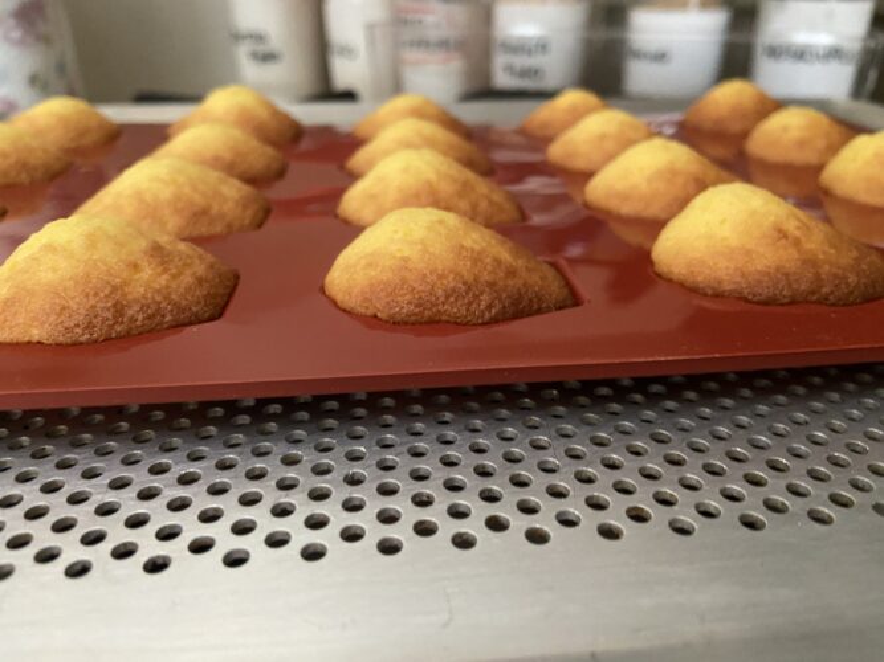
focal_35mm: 25
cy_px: 331
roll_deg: +0.9
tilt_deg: -25.6
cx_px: 442
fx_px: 638
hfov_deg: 69.4
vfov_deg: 54.9
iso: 500
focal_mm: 4.25
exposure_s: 1/33
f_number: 1.8
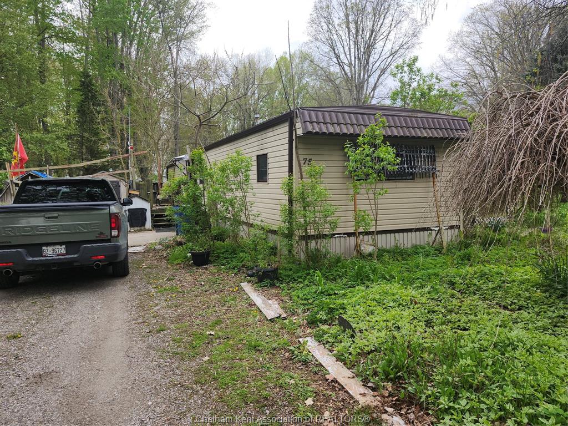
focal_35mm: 23
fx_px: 377
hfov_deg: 73.9
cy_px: 213
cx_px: 284
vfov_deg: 58.9
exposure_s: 1/609
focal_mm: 5.54
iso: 25
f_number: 1.8
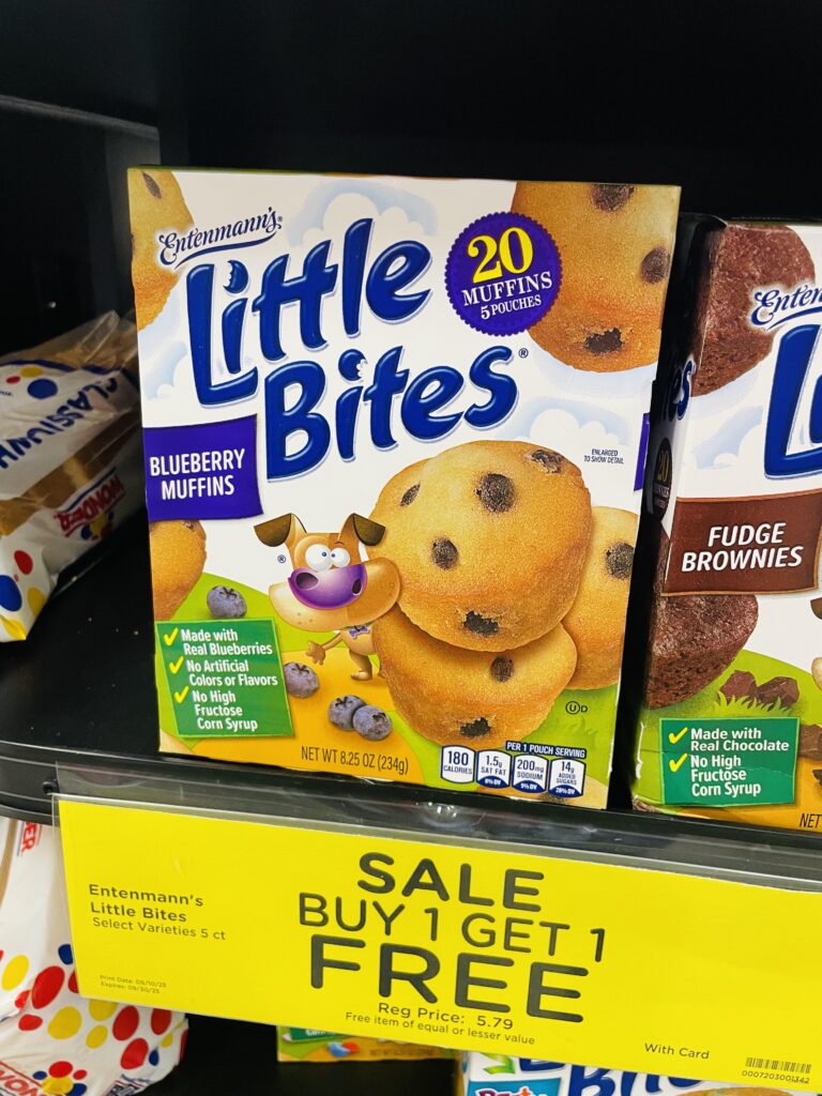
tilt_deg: -20.5
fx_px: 823
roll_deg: -2.4
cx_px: 411
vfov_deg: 67.3
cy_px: 548
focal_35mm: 26
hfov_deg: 53.1
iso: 200
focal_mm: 4.2
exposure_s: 1/60
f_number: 1.6
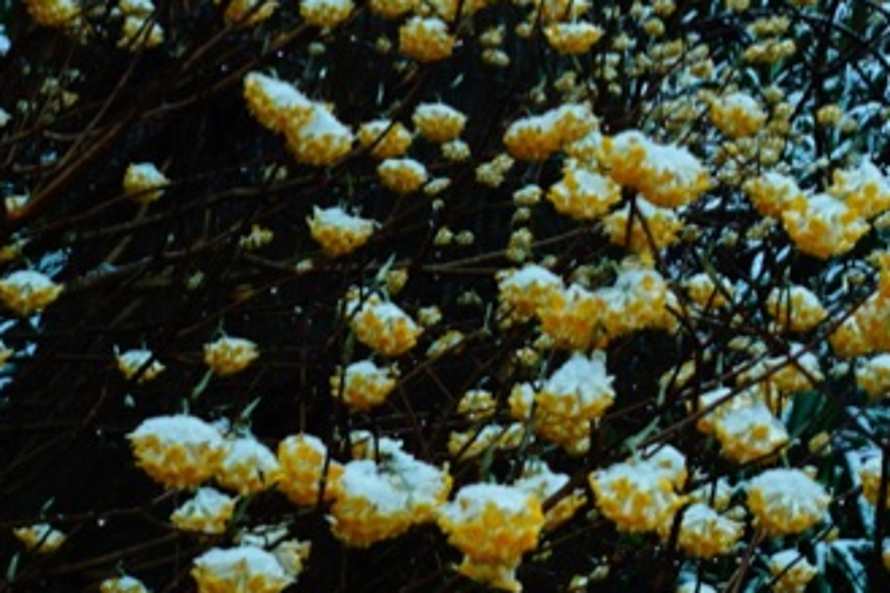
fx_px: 3607
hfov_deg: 12.3
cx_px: 1810
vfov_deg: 9.1
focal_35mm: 146
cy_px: -382
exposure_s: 3.2
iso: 100
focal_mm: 20
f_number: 16
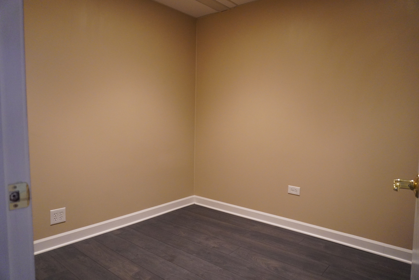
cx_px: 210
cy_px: 140
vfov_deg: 53.1
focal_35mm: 24
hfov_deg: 73.7
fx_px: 279
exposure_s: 1/160
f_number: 3.5
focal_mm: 16
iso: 3200
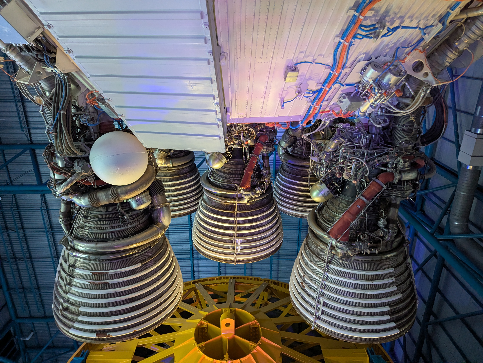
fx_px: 335
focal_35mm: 24
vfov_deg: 56.9
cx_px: 242
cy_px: 182
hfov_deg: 71.5
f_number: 1.85
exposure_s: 1/120
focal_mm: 6.81
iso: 1042
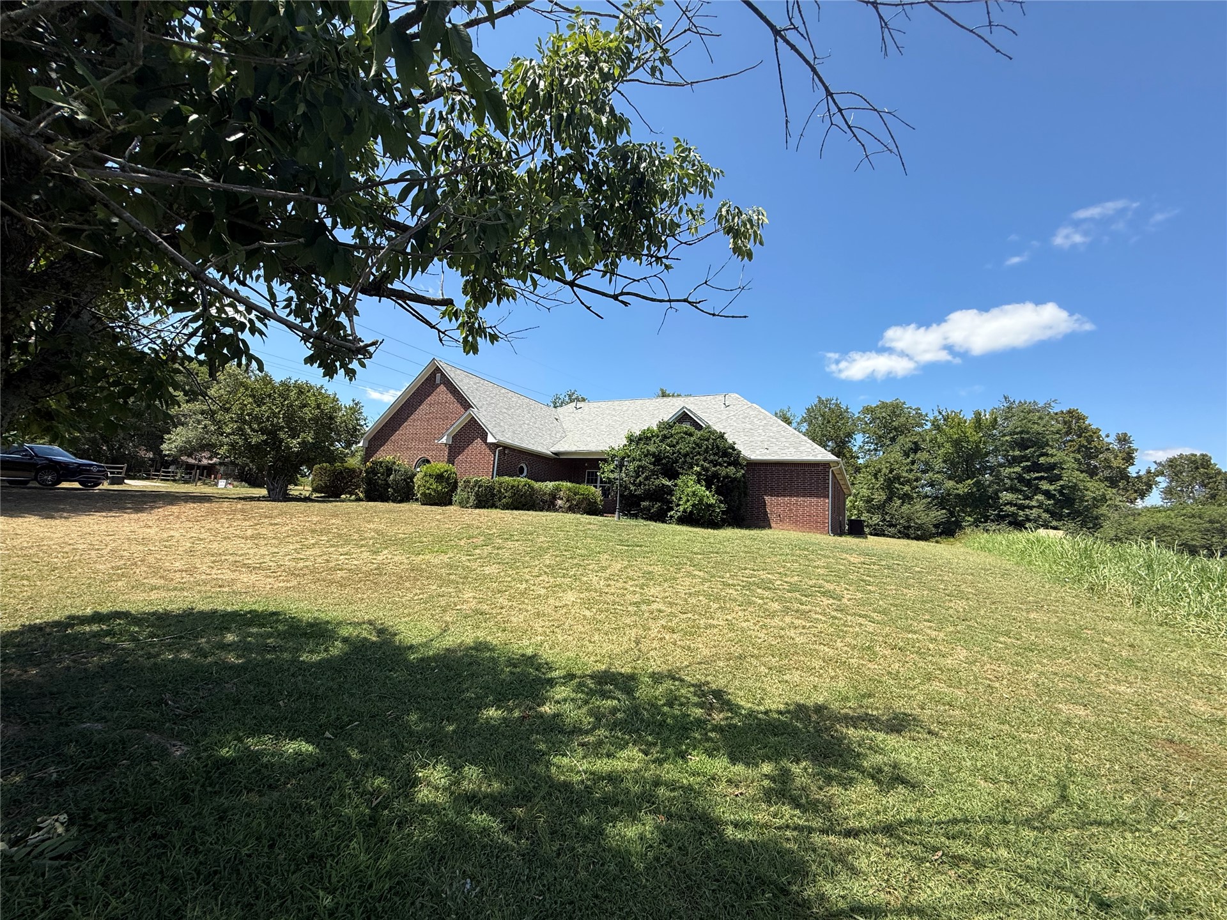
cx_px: 614
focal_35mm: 14
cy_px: 460
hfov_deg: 102.1
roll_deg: -4.5
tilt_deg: +7.3
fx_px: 496
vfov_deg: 85.7
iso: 50
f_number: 2.2
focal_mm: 2.22
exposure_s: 1/1464
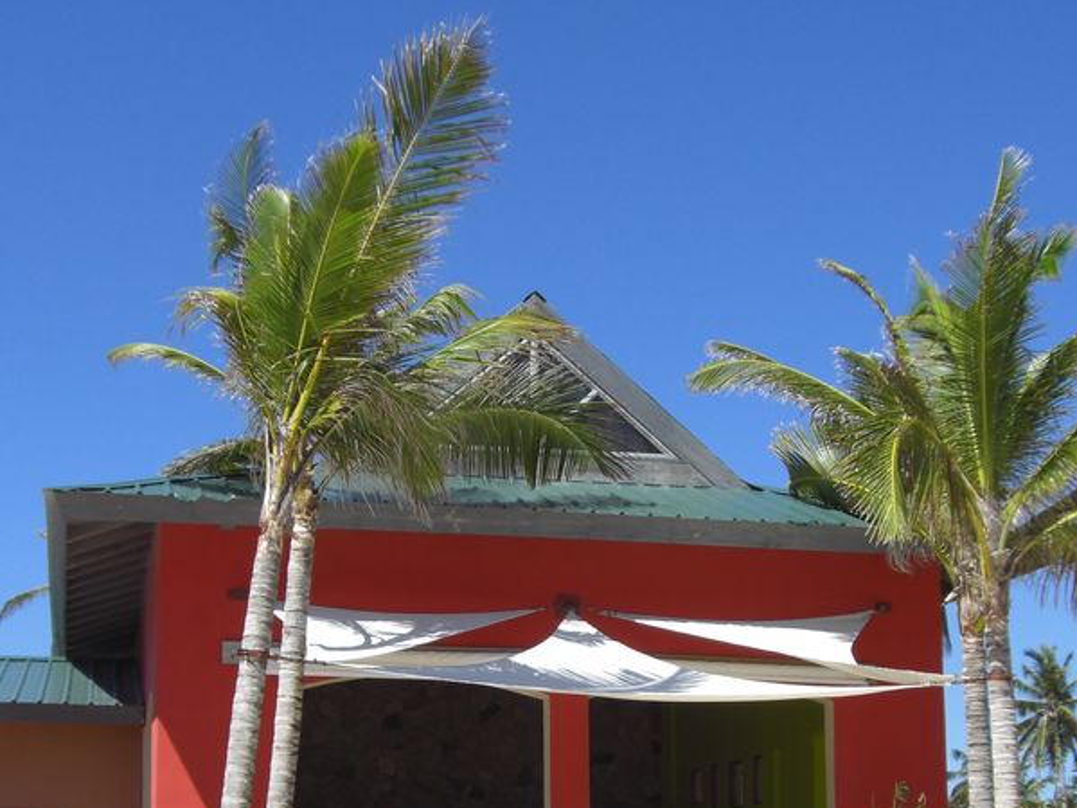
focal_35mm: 65
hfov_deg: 29.8
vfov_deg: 22.2
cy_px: 660
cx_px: 604
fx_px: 2022
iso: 64
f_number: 8
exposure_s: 1/125
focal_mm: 6.2
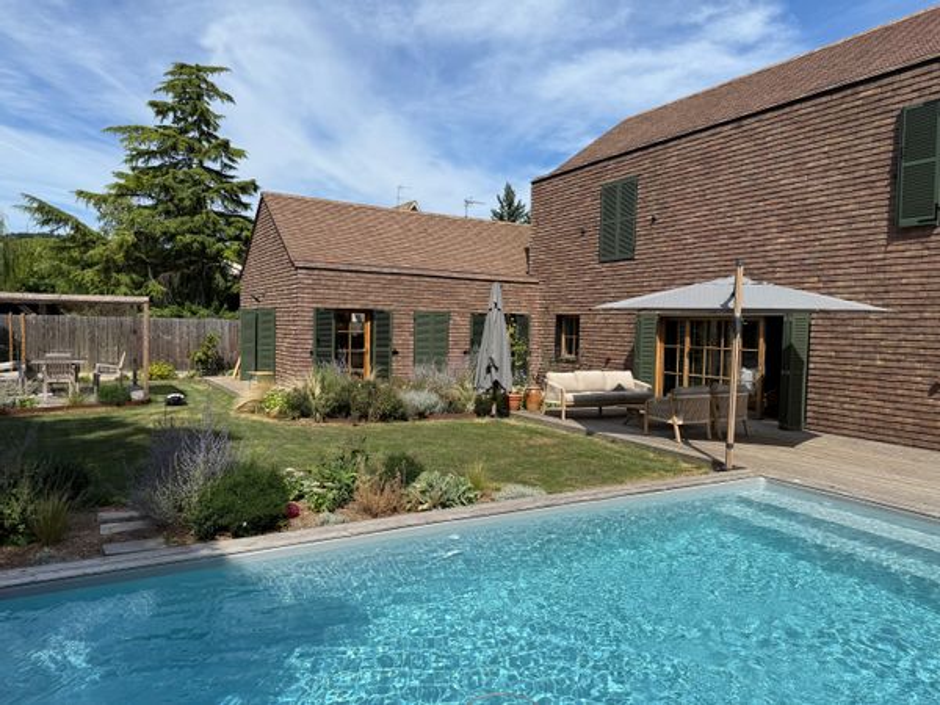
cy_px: 352
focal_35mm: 24
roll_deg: -2.3
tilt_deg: -2.3
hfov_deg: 71.6
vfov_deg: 56.8
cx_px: 470
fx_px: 652
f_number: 1.78
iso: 80
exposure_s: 1/5319
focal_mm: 6.76
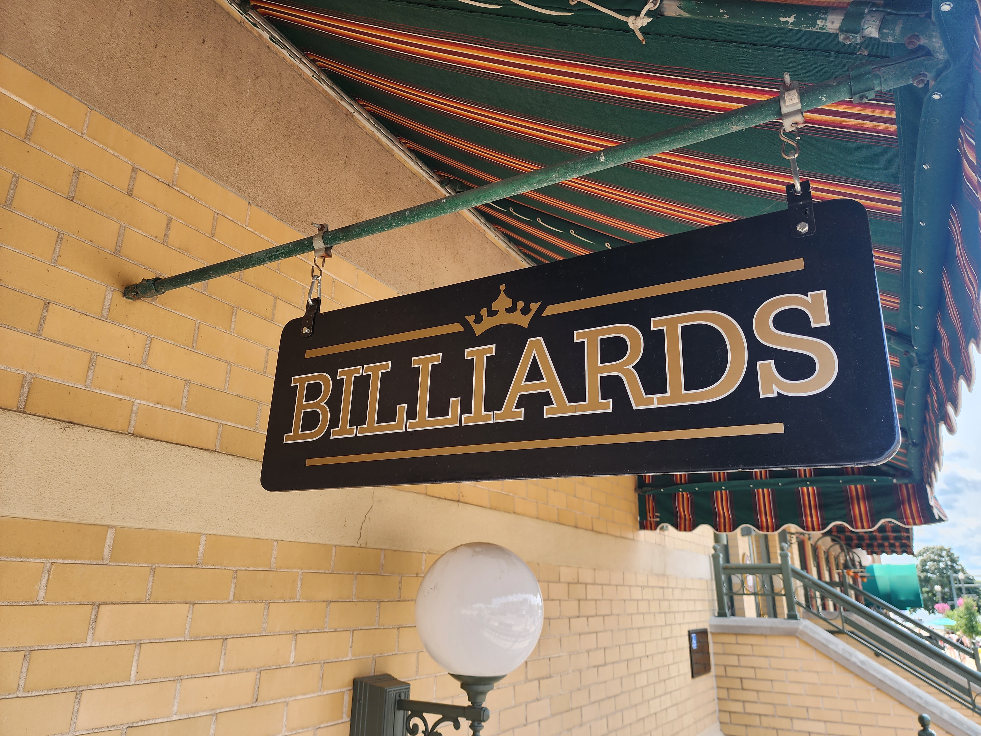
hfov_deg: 73.9
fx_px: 652
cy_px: 368
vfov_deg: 58.9
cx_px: 490
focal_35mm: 23
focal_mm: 6.4
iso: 16
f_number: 1.8
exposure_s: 1/120
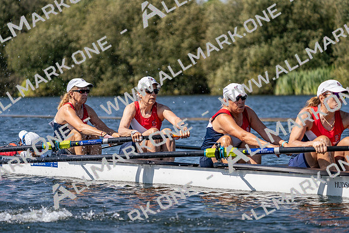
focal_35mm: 200
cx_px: 174
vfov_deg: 6.9
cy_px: 116
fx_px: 1939
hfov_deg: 10.3
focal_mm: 200
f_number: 5.6
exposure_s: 1/2000
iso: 200
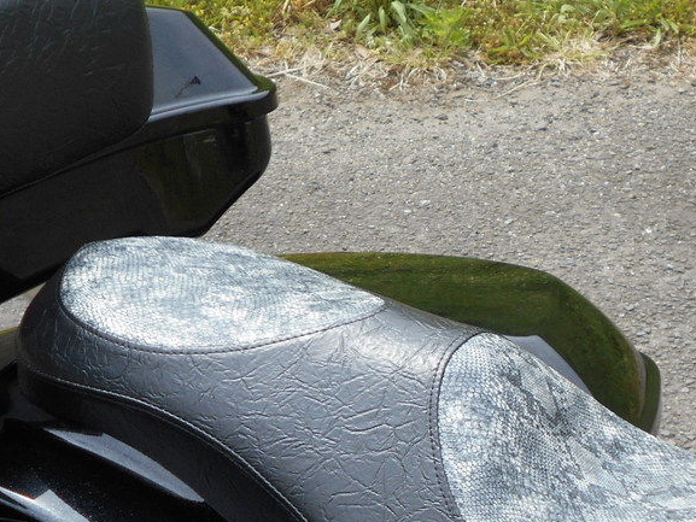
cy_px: 328
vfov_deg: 14.2
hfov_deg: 18.9
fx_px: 2091
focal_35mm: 104
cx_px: 431
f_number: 4.5
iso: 80
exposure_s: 1/320
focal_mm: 8.8
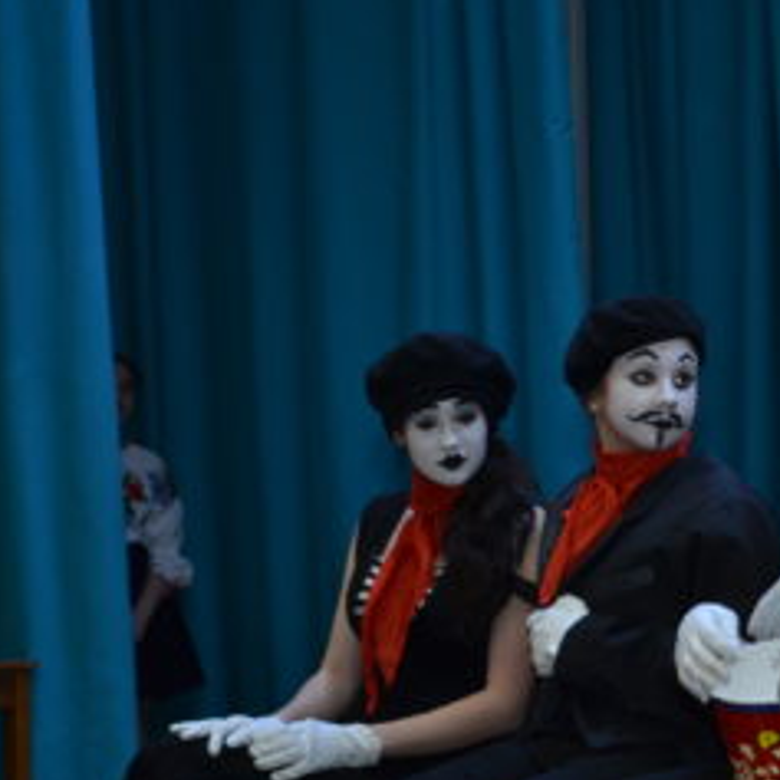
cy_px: 510
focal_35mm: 119
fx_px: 3034
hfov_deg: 14.5
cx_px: 727
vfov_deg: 14.6
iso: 400
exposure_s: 1/160
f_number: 5.3
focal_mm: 46
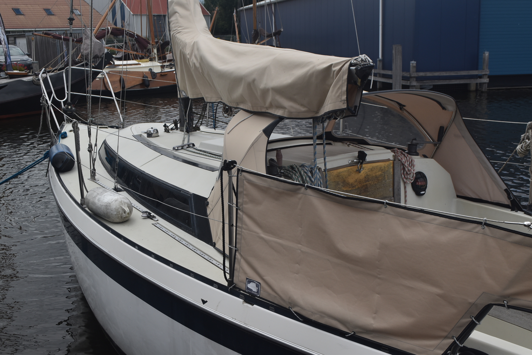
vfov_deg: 30.9
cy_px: 178
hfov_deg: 44.9
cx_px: 266
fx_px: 643
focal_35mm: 44
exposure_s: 1/320
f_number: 9
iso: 200
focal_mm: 29
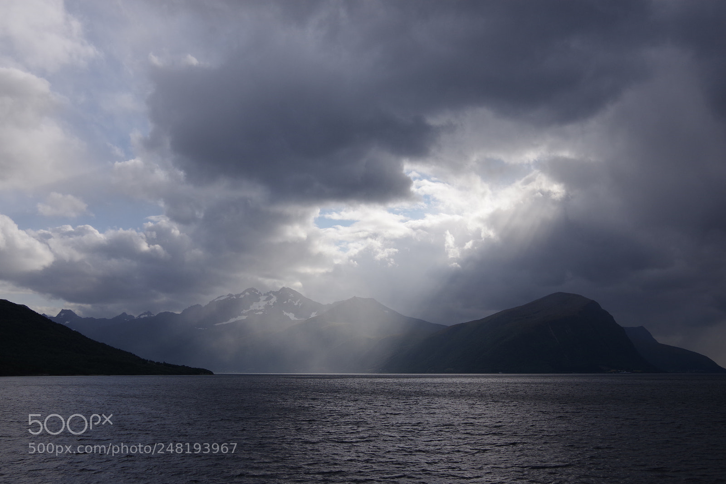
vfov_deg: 42.3
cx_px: 363
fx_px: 625
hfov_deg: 60.3
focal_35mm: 31
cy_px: 242
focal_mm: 21
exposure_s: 1/640
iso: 200
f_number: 9
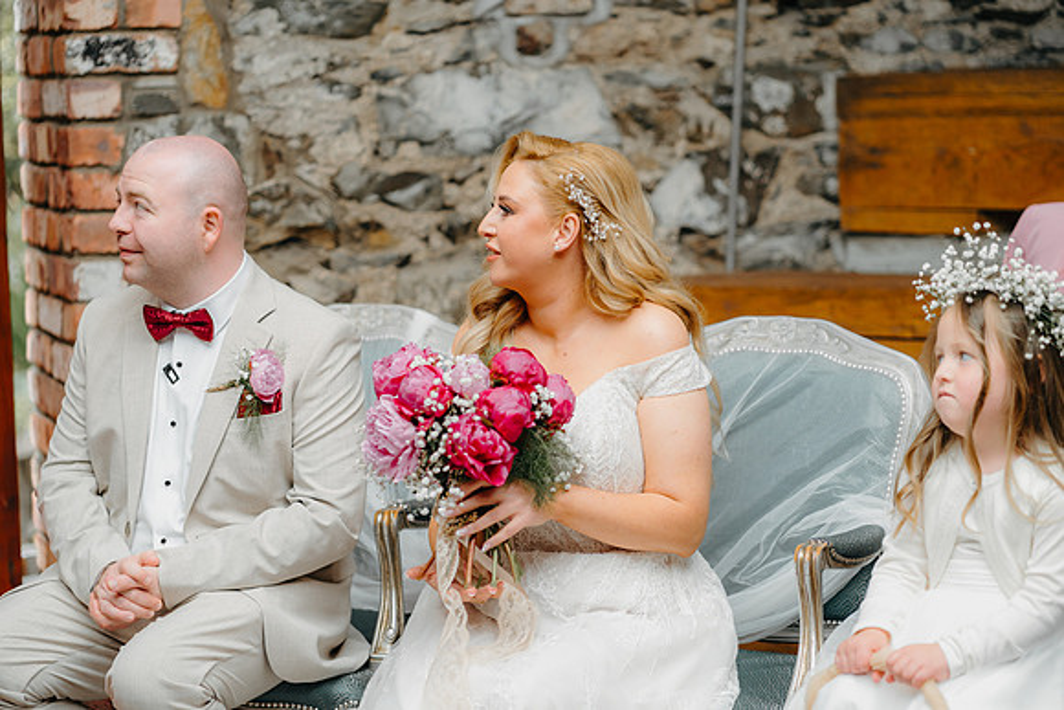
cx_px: 532
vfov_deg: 16.1
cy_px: 355
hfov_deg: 23.9
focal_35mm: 85
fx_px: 2513
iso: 200
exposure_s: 1/400
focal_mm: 85
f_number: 2.2
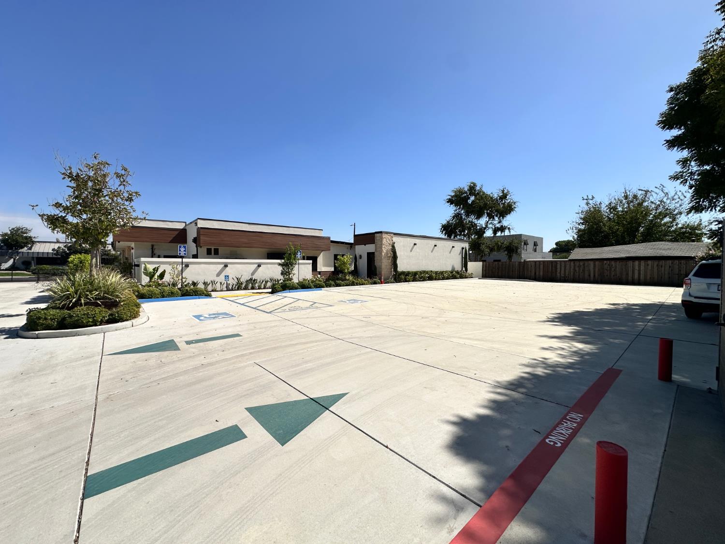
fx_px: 293
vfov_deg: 85.7
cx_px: 362
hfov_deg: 102.1
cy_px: 272
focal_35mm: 14
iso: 50
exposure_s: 1/4464
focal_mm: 2.22
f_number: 2.2
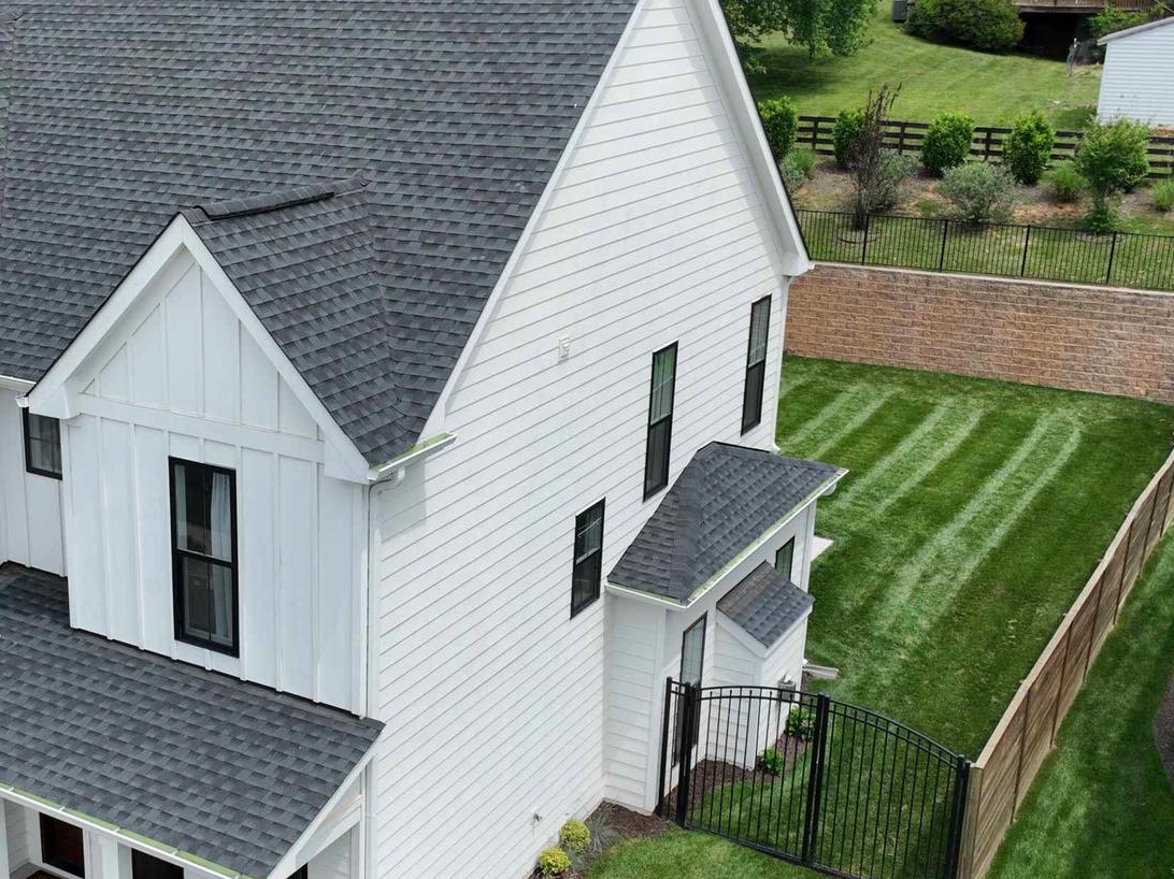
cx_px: 309
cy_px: 485
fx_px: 1526
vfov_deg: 32.1
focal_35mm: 45
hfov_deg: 41.0
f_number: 2.8
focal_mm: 12.29
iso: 130
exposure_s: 1/1600
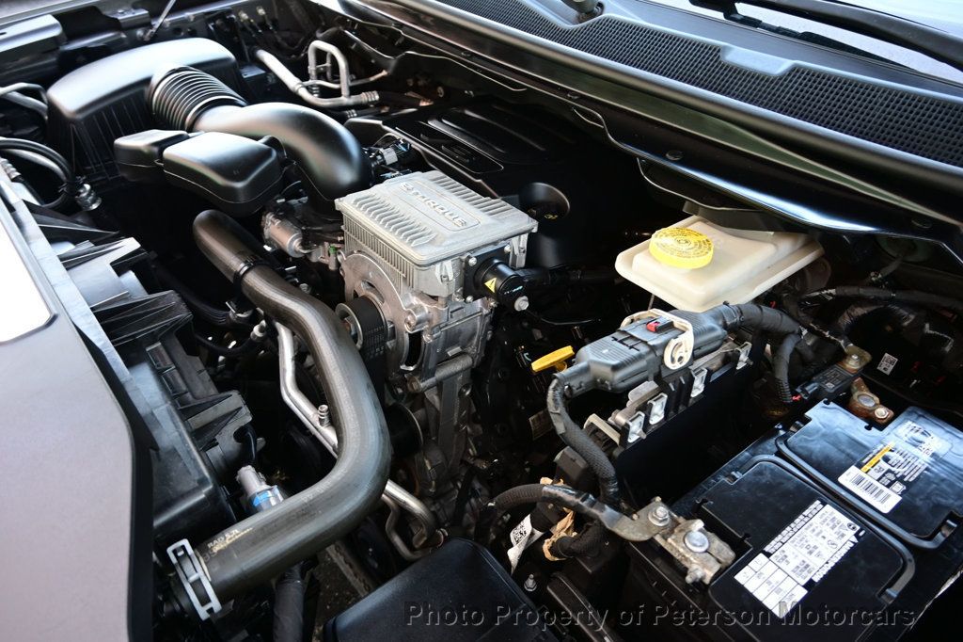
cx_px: 482
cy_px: 321
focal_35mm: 24
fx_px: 642
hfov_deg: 73.8
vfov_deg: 53.1
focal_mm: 16
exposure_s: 1/25
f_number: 3.5
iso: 220
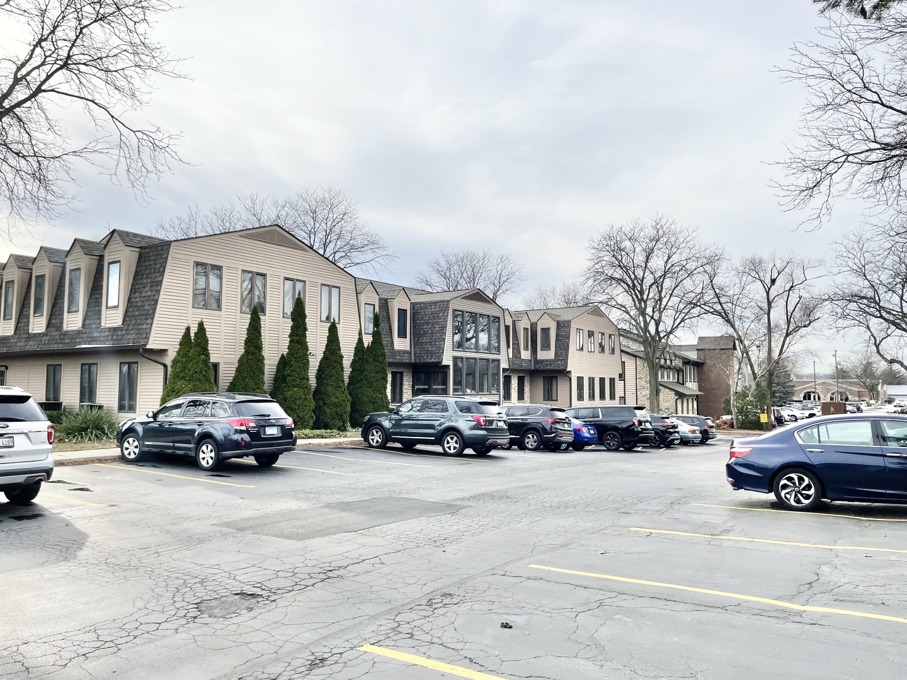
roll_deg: +0.3
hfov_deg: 67.3
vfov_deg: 53.1
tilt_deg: +4.1
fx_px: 681
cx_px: 454
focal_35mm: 26
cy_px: 340
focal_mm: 4.2
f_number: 1.6
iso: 32
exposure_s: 1/4292
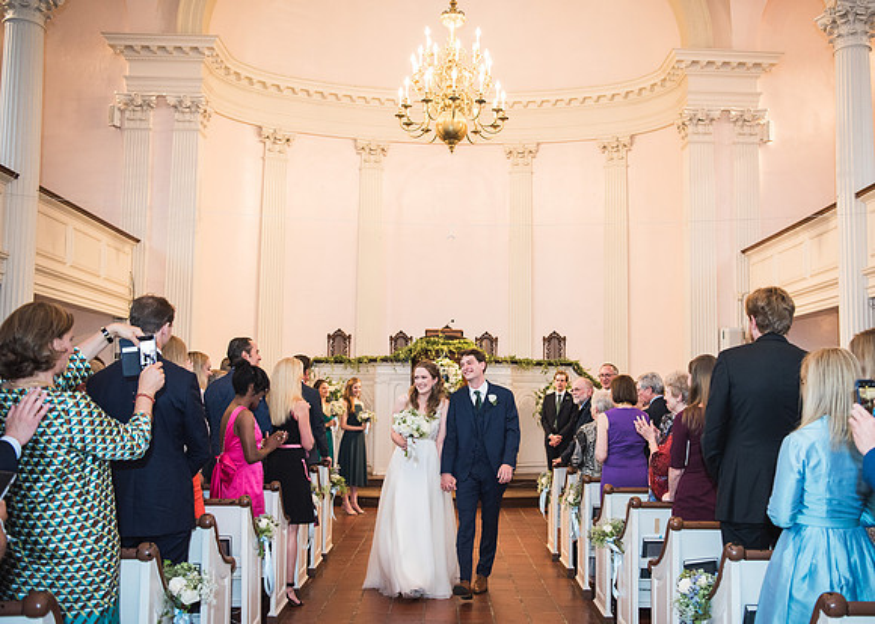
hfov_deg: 49.8
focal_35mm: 38
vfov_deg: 36.7
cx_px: 490
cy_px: 319
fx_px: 940
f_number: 2.8
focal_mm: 34
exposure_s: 1/200
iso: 1000
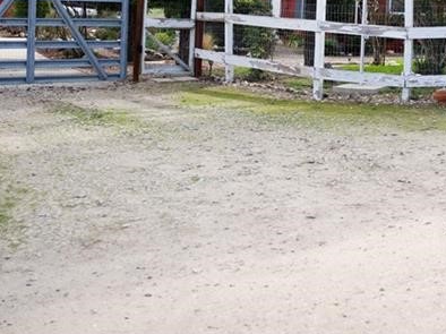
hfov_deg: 30.2
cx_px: 434
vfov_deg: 23.1
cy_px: -22
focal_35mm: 60
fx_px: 773
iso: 100
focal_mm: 24
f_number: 2.8
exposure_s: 1/400
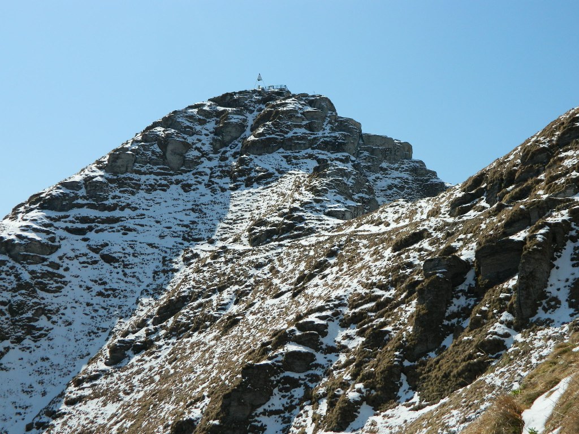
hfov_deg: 33.8
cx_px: 290
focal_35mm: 57
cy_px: 217
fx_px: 953
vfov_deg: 25.7
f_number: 10.7
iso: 80
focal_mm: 10.2
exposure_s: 1/200
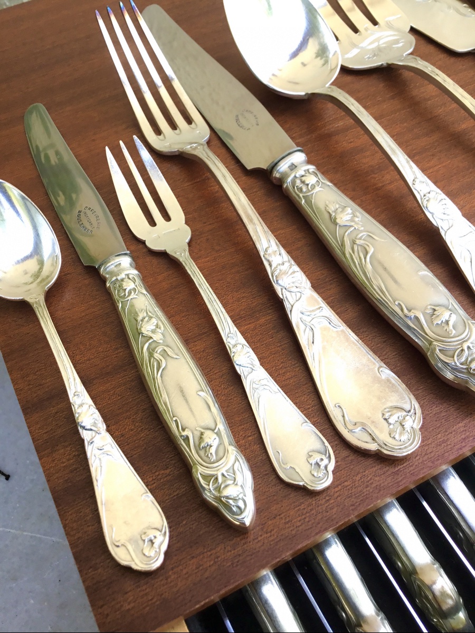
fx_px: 567
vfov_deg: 58.4
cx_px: 238
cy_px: 316
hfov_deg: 45.4
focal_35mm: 31
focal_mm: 3.3
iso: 25
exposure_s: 1/162
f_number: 2.4
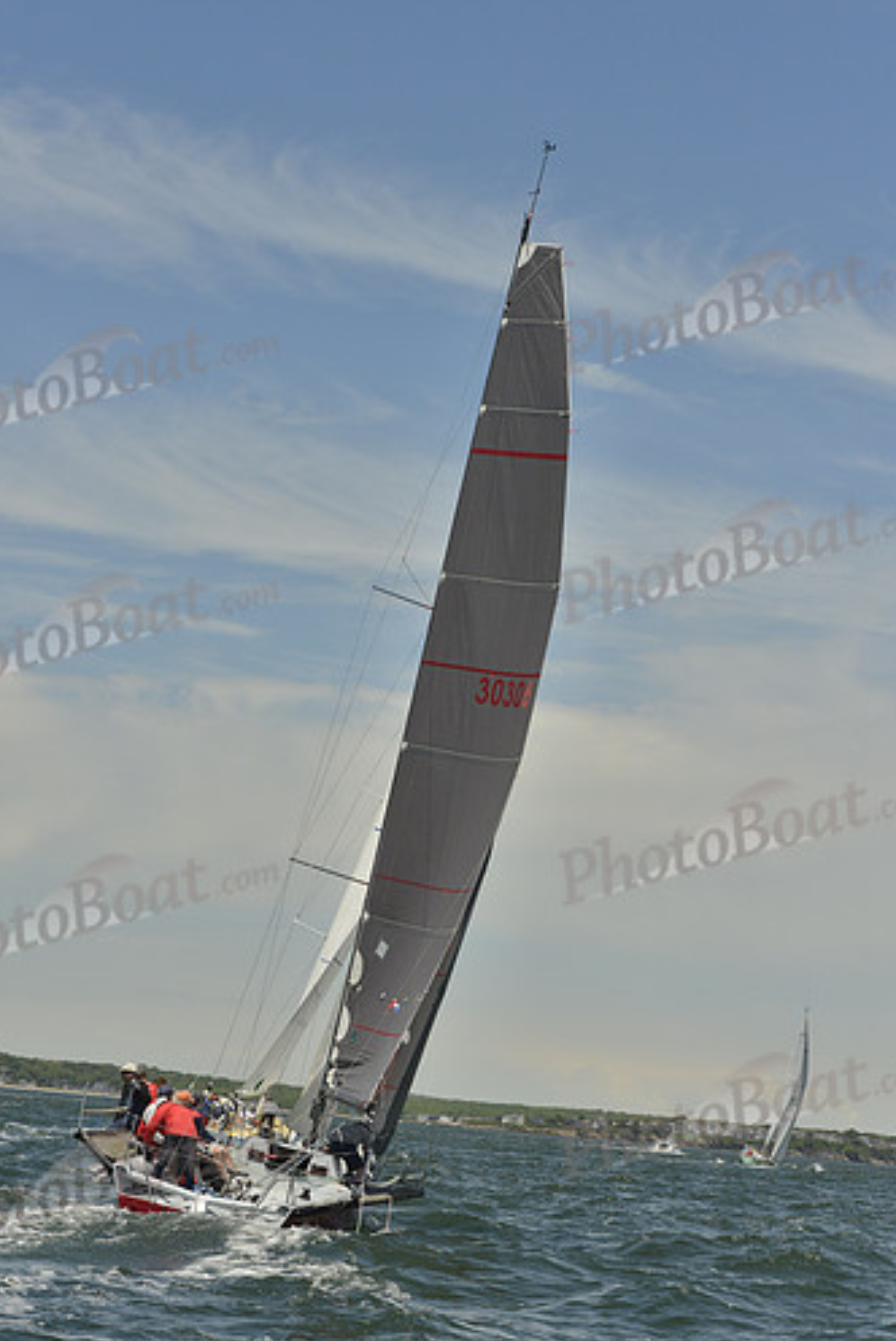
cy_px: 734
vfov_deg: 22.4
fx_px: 3392
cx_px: 420
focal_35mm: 91
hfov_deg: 15.0
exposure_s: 1/1600
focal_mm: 78
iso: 280
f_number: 9
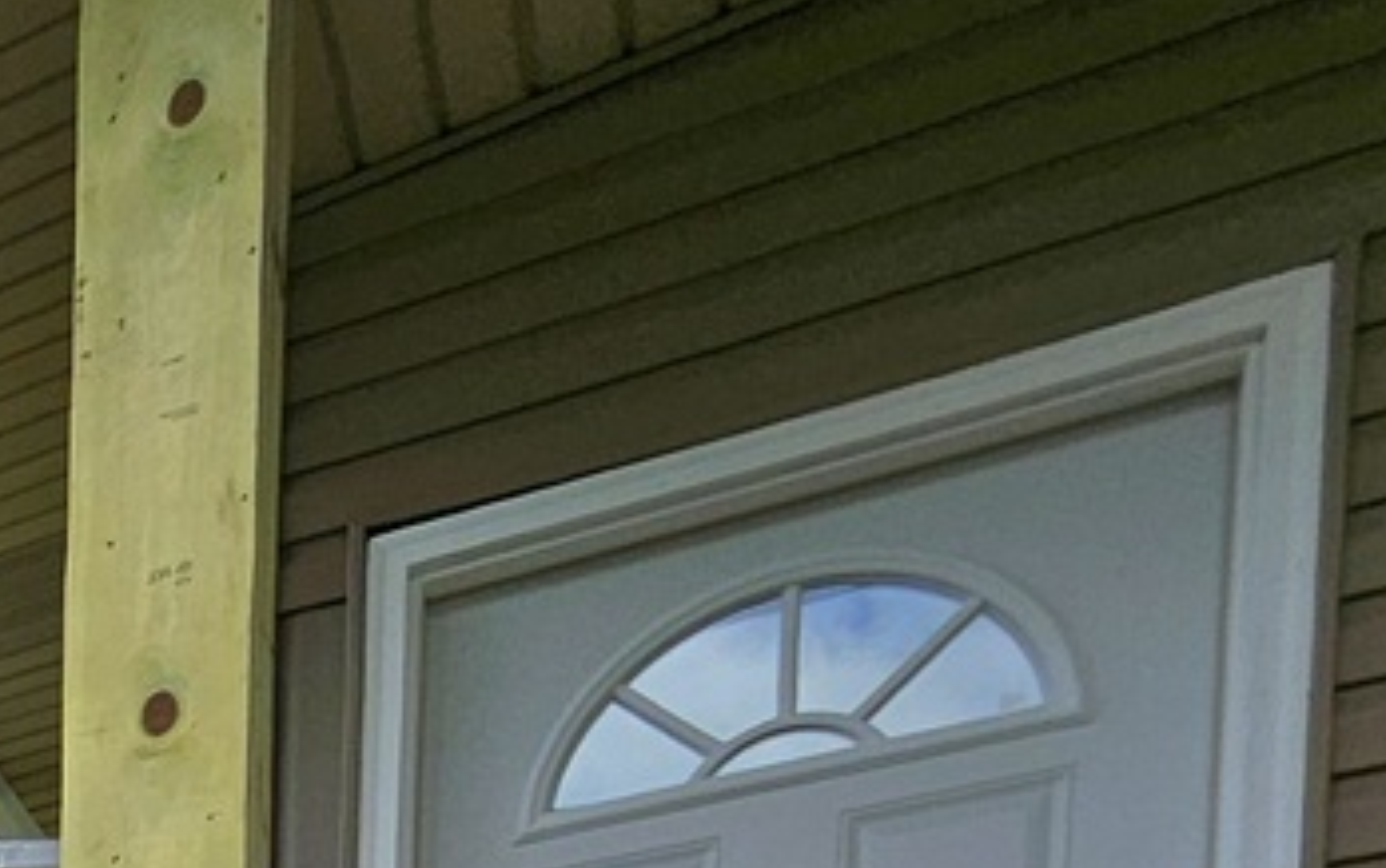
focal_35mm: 57
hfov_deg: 22.9
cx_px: -1008
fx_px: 2154
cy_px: 1927
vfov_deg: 15.6
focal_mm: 1.74
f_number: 2.2
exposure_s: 1/833
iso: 40
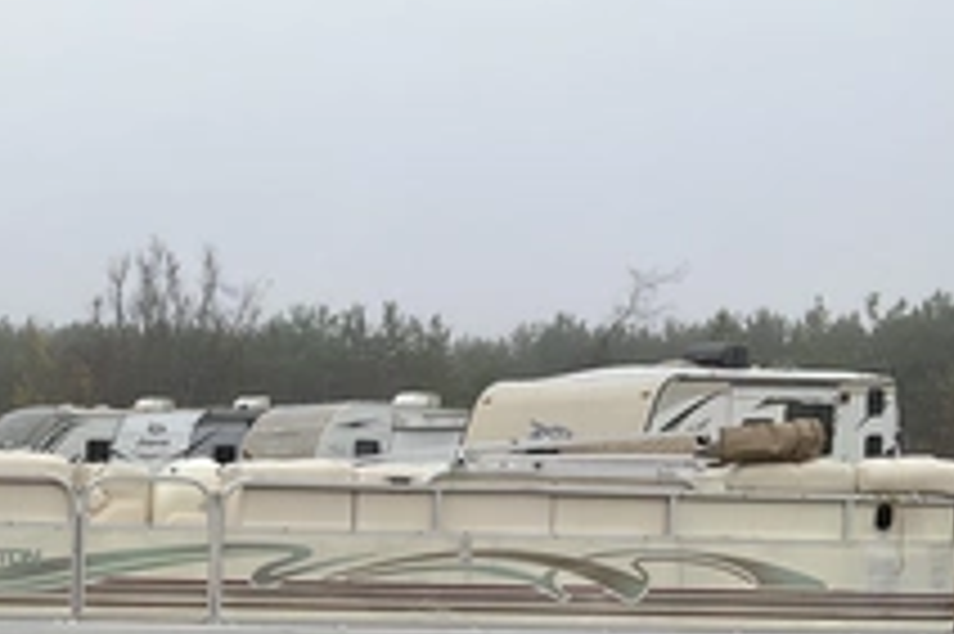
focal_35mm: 57
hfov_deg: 33.6
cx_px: 135
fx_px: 1509
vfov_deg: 23.0
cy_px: 603
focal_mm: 3
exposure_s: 1/192
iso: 20
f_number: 1.8
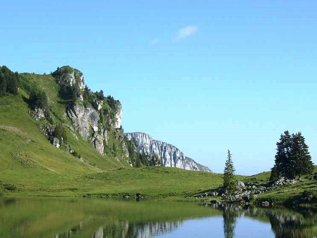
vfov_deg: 22.5
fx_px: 595
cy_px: 145
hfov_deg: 29.5
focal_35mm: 65
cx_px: 225
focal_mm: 8
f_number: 7.6
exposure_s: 1/172
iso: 100
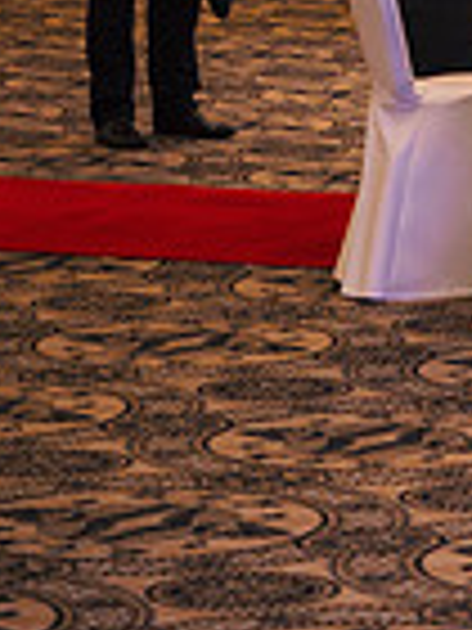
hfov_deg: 5.3
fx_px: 4963
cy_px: -223
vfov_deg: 7.2
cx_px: 908
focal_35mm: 273
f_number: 2.8
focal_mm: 32
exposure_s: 1/40
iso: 640
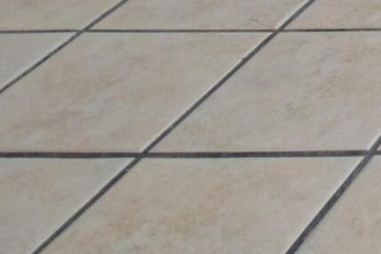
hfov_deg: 12.1
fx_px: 1111
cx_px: 1076
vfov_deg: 9.9
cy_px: -500
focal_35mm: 105
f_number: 9
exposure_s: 1/50
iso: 400
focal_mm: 10
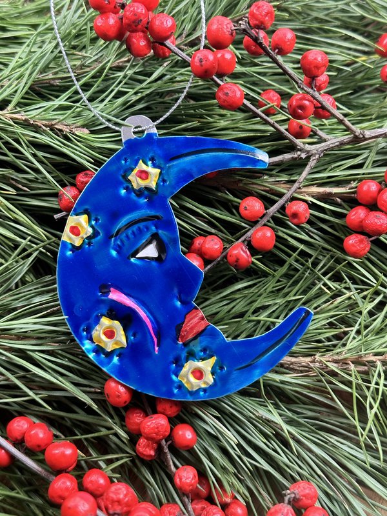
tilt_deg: -74.2
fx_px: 716
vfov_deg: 39.7
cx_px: 194
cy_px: 258
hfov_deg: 30.3
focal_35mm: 48
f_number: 1.78
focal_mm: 6.86
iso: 250
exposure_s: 1/33
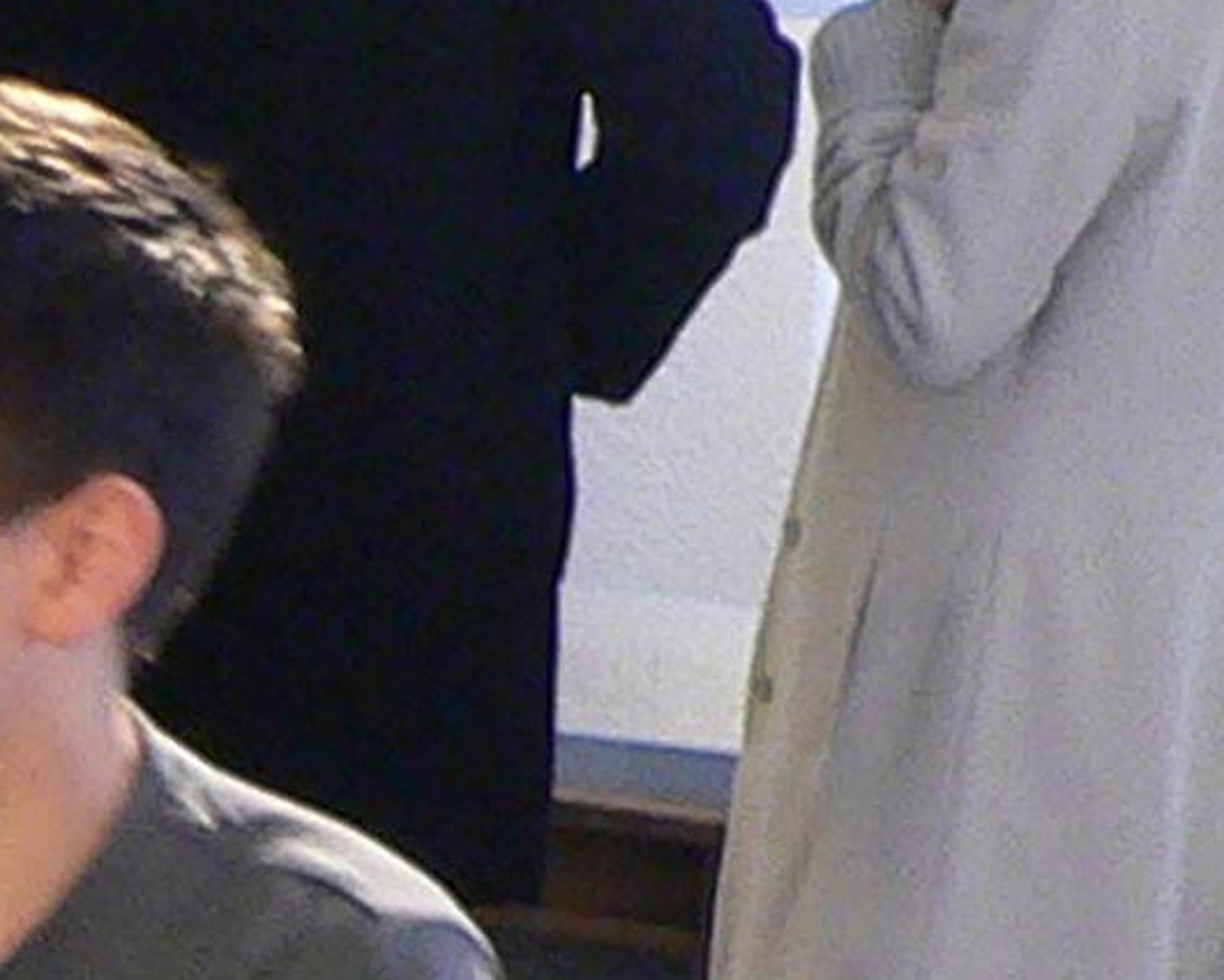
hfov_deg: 7.3
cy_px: 2705
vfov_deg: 5.8
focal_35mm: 254
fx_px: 9203
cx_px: -1427
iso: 200
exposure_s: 1/30
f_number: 2.8
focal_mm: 6
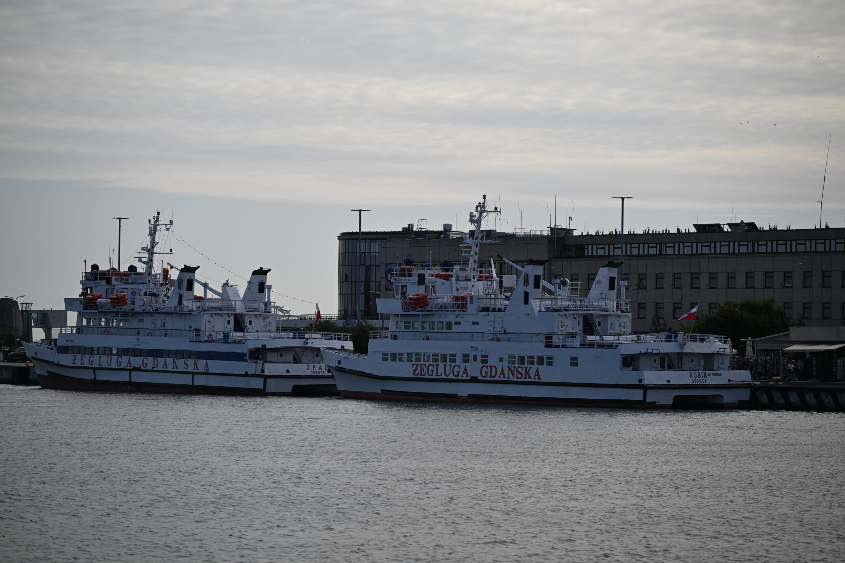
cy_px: 282
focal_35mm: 120
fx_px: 2817
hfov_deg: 17.1
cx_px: 422
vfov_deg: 11.4
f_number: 4
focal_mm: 120
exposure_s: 1/6400
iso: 400
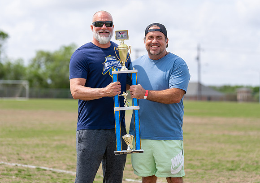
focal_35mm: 112
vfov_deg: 12.7
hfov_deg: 18.0
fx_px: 819
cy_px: 84
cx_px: 131
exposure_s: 1/1600
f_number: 2.8
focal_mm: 99
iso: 100
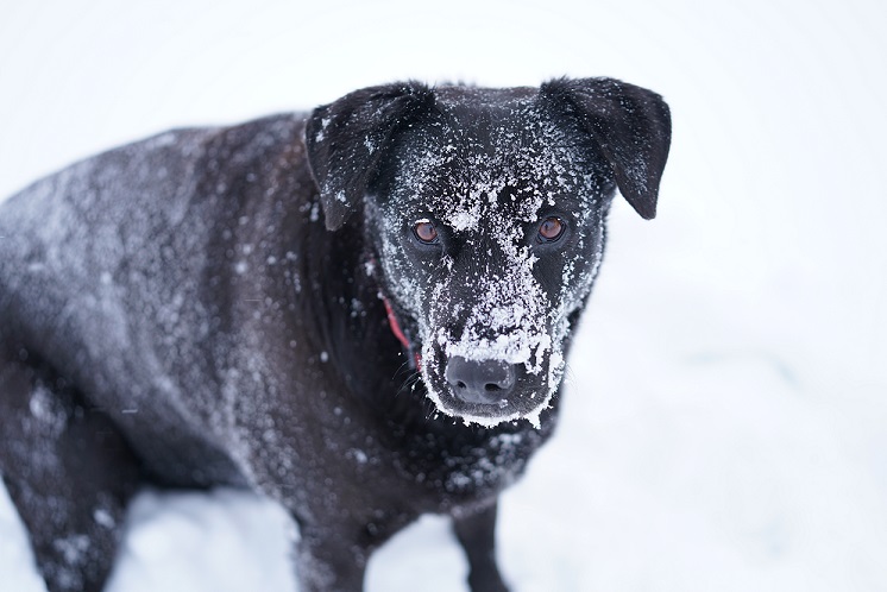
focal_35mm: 70
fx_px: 1725
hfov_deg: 28.8
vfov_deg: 19.5
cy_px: 296
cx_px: 444
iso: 100
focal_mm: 70
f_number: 2.8
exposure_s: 1/400
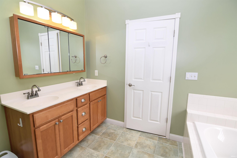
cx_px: 118
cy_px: 79
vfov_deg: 69.7
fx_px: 114
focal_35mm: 17
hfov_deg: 92.4
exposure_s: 1/200
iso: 220
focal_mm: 11.5
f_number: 5
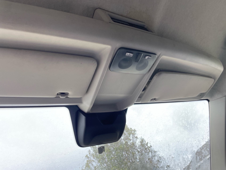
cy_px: 85
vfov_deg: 53.1
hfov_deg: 67.3
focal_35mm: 26
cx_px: 113
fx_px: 170
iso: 32
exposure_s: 1/393
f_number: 1.6
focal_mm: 4.2
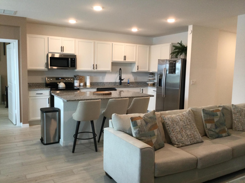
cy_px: 92
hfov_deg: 58.4
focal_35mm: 31
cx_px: 122
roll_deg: -2.1
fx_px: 219
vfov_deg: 45.4
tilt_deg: -5.6
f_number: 2.4
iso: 80
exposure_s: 1/30
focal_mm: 3.3
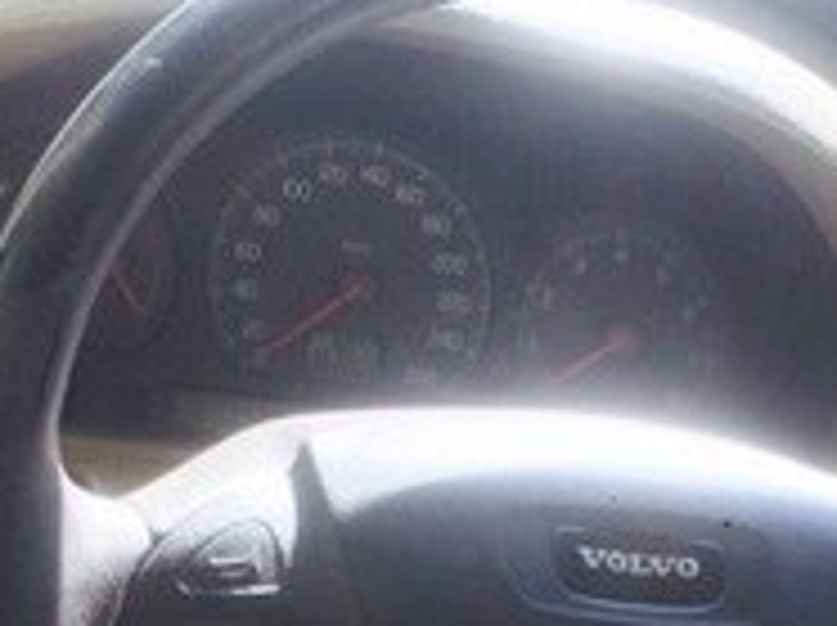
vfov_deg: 13.9
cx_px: 626
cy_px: 741
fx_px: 2487
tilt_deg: -24.5
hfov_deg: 19.0
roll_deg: -16.8
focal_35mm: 103
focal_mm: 4.15
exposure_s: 1/130
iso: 32
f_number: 2.2
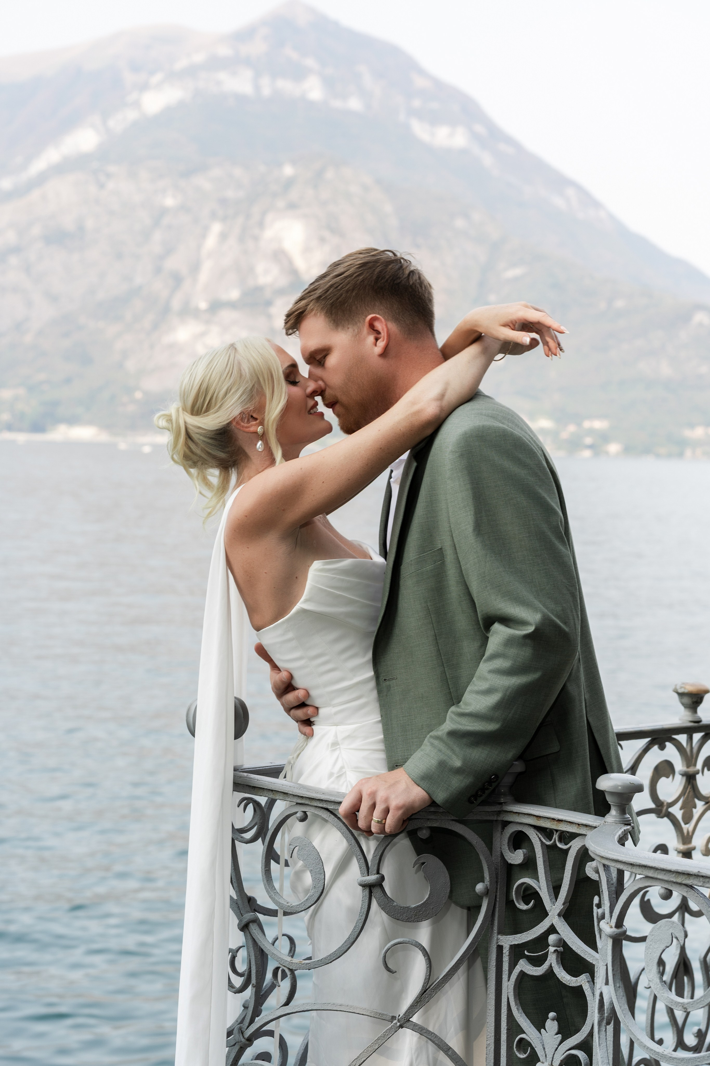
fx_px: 2100
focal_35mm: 71
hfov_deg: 19.2
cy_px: 533
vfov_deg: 28.5
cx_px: 355
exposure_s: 1/200
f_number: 6.3
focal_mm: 71
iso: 100
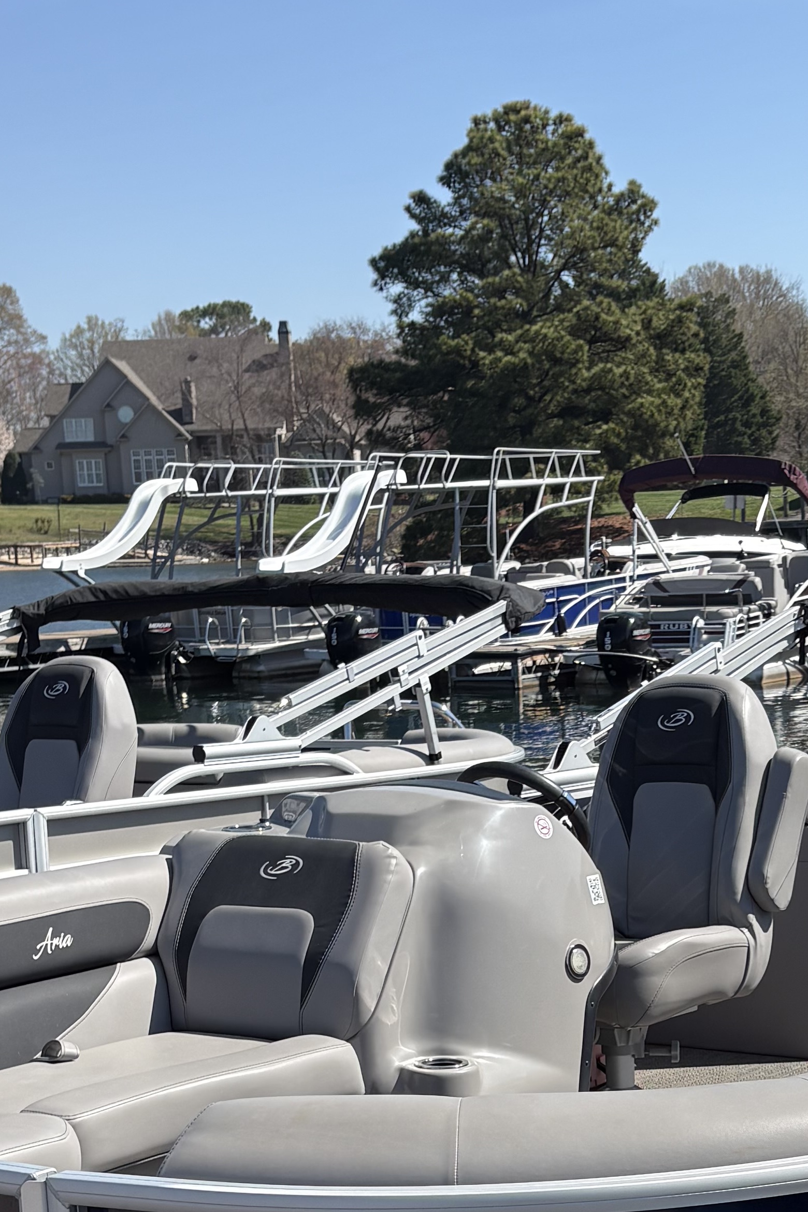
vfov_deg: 29.3
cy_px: 1087
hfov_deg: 20.5
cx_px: 573
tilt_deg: -14.4
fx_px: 2222
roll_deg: +2.2
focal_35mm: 66
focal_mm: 5.96
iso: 50
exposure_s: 1/3448
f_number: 1.6
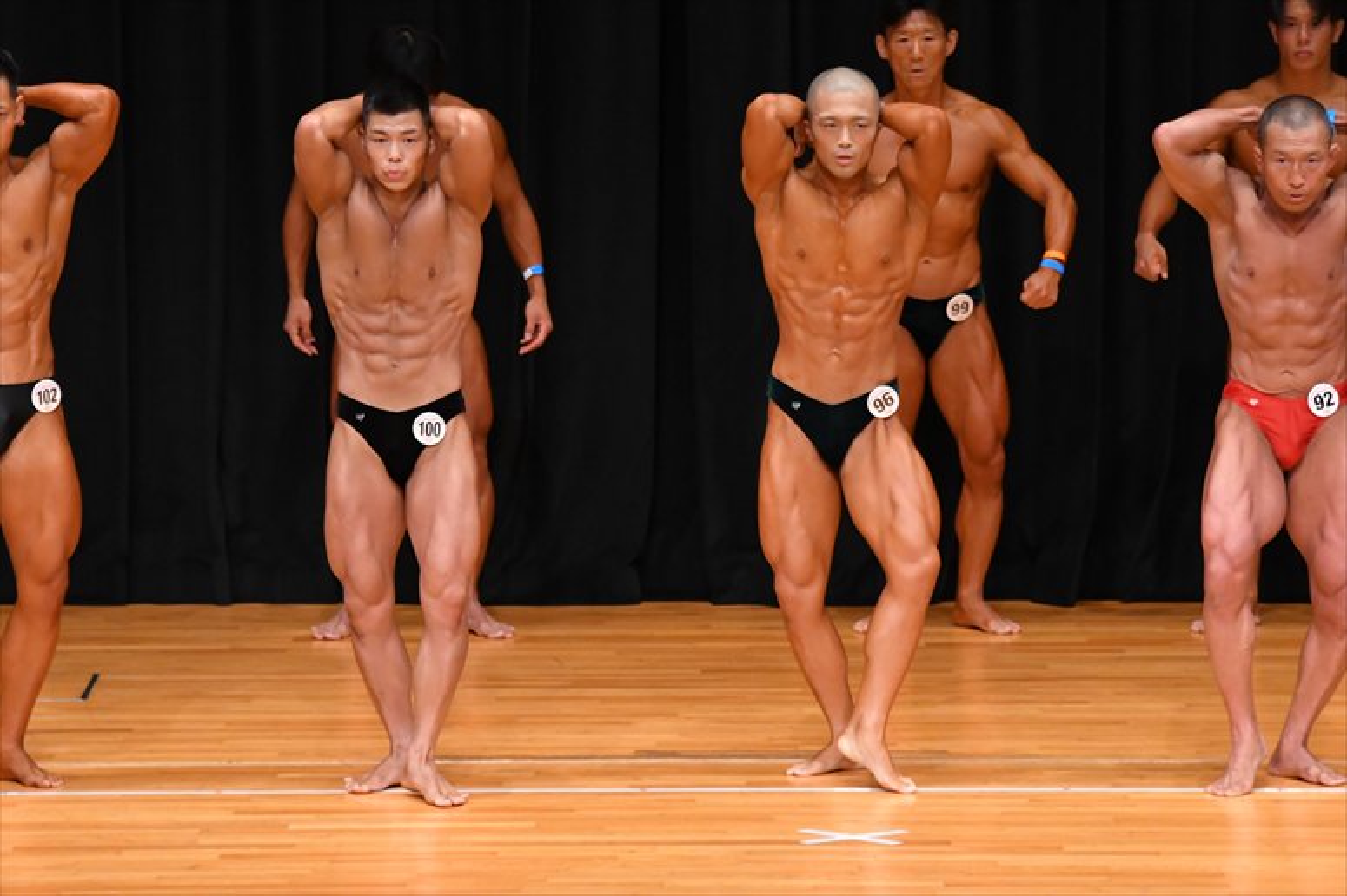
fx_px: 10098
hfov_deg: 7.6
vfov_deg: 5.1
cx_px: 674
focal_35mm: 270
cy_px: 448
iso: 4000
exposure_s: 1/400
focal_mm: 180
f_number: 5.6
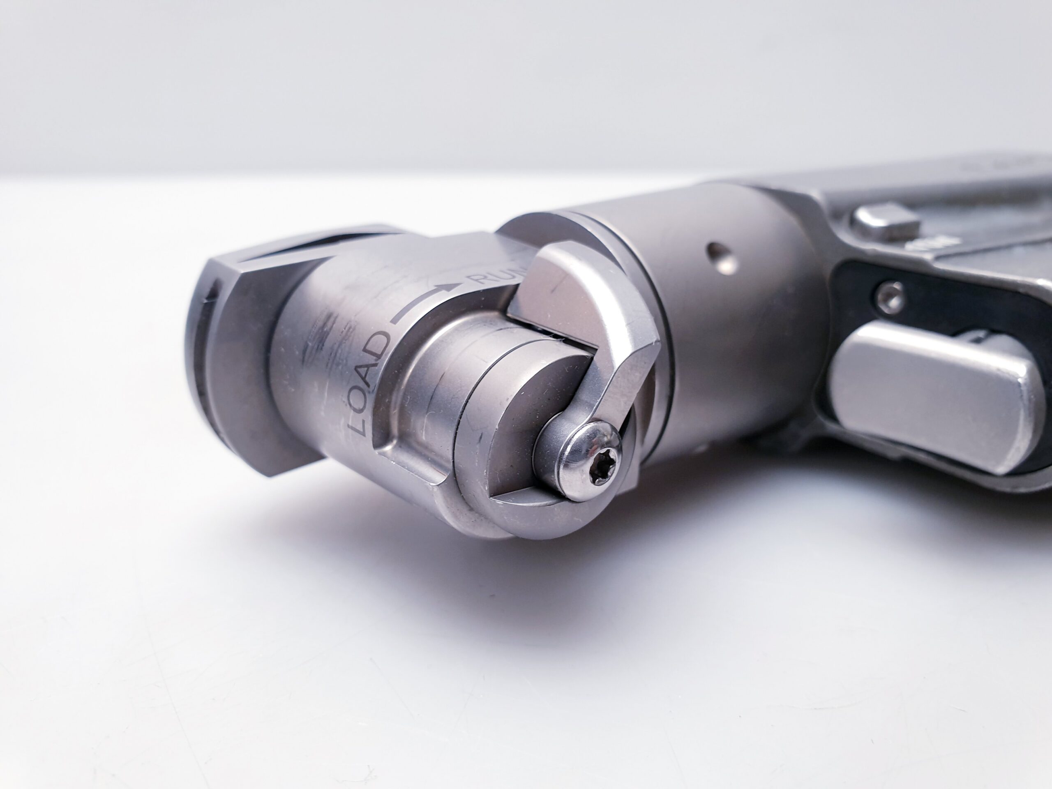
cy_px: 394
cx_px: 526
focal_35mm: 26
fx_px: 790
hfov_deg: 67.3
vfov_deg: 53.1
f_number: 2.4
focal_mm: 4.3
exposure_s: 1/50
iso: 100
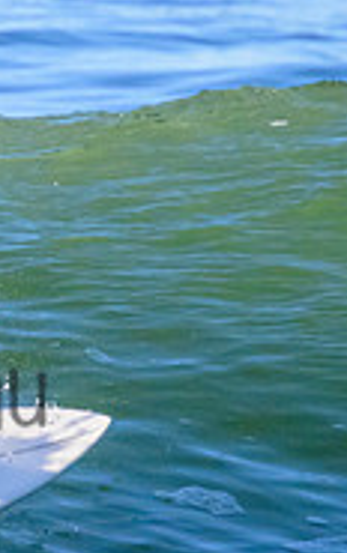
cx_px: -331
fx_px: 52911
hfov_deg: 0.4
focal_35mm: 3505
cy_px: 142
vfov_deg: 0.6
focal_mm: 800
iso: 2000
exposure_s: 1/2000
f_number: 11
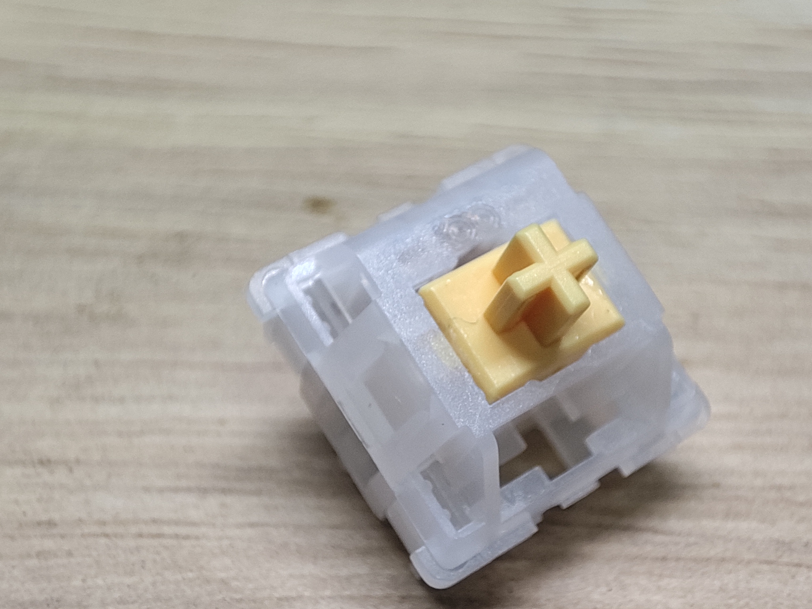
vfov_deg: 24.0
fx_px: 1431
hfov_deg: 31.5
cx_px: 514
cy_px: 351
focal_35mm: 61
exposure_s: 1/50
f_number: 2.4
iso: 97
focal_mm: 4.03
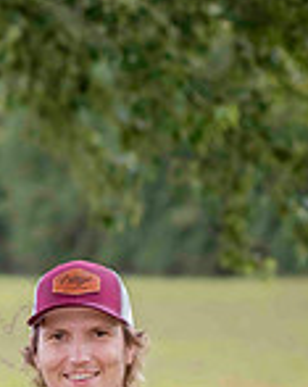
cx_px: 13
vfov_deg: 6.6
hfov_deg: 5.3
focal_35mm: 288
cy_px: 571
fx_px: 3292
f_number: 4.5
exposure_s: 1/320
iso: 400
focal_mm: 100
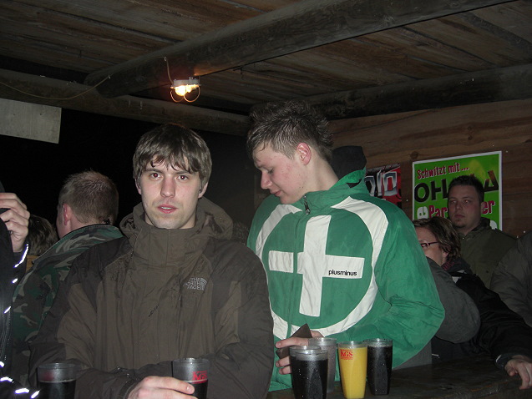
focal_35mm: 38
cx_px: 266
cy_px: 200
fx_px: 584
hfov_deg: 49.0
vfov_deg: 37.7
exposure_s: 1/60
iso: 200
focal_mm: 7.9
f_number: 2.8
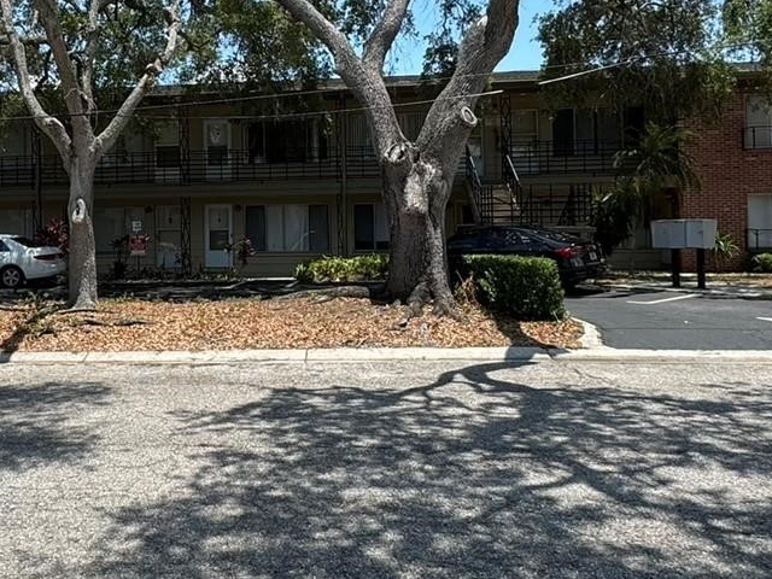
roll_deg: +1.0
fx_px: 781
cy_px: 205
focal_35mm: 35
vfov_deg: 40.3
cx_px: 230
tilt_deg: +1.6
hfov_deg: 51.2
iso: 50
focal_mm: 2.22
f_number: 2.2
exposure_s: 1/1277
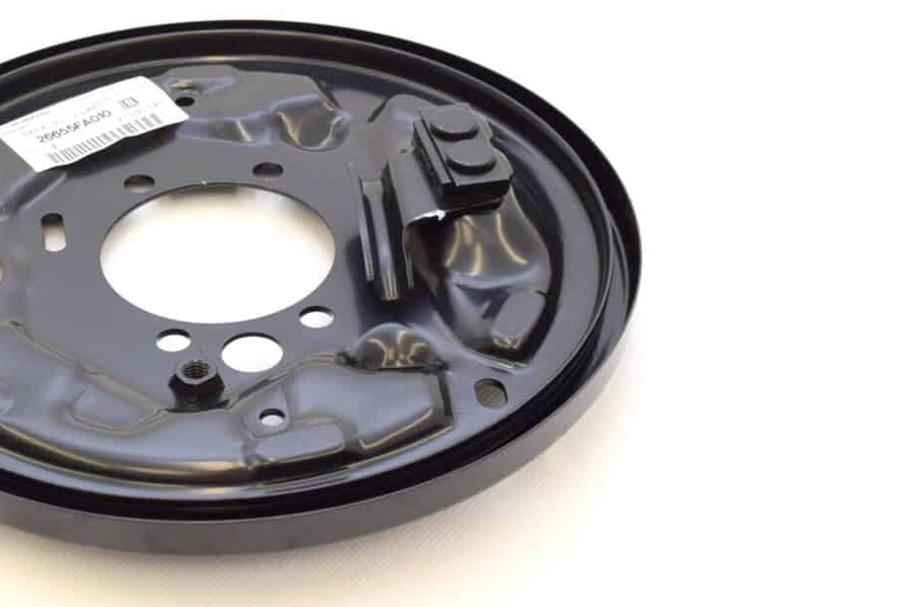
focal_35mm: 66
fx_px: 1661
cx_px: 220
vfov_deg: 20.7
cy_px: 269
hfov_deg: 30.1
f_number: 7.1
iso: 400
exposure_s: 1/200
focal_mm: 27
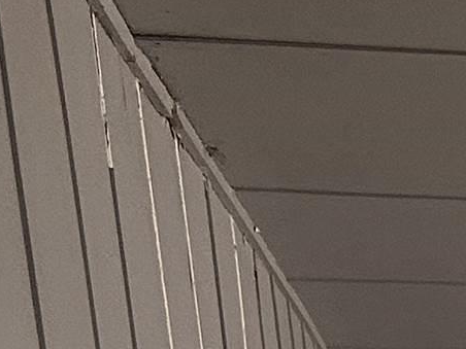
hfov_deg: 9.9
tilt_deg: -11.8
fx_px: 2194
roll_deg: +2.0
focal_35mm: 163
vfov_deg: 7.7
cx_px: 1274
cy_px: 1131
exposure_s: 1/69
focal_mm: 6.86
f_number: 1.78
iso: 250
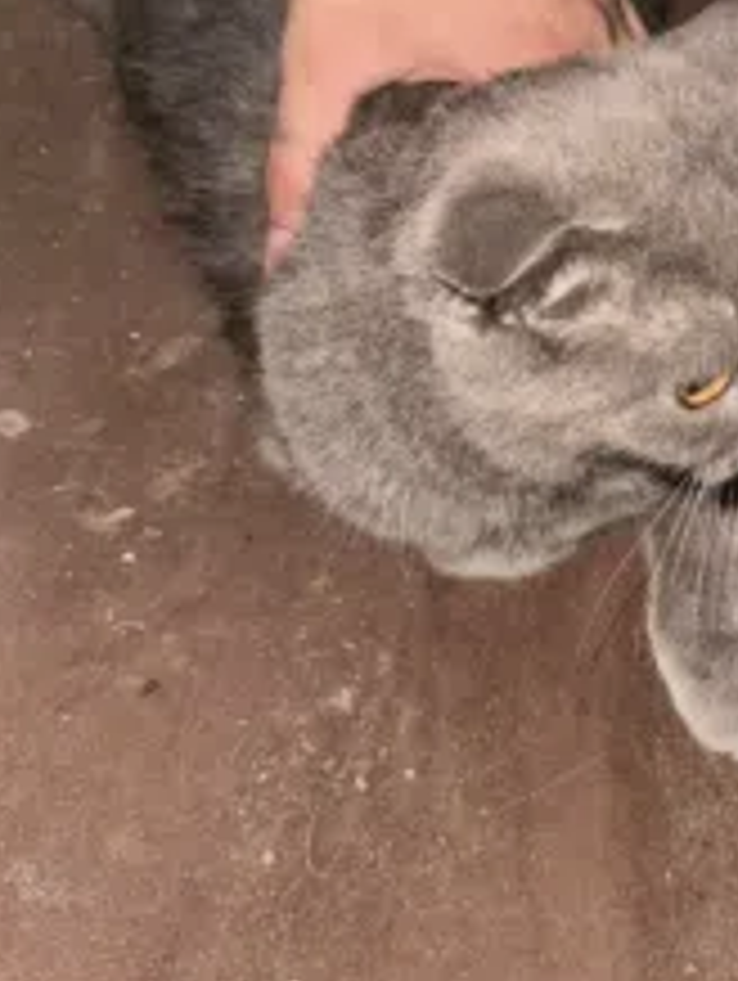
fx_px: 1248
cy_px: 356
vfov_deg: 42.5
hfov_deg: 31.5
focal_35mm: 44
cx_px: 657
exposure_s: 1/4
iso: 100
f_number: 1.78
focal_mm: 6.86
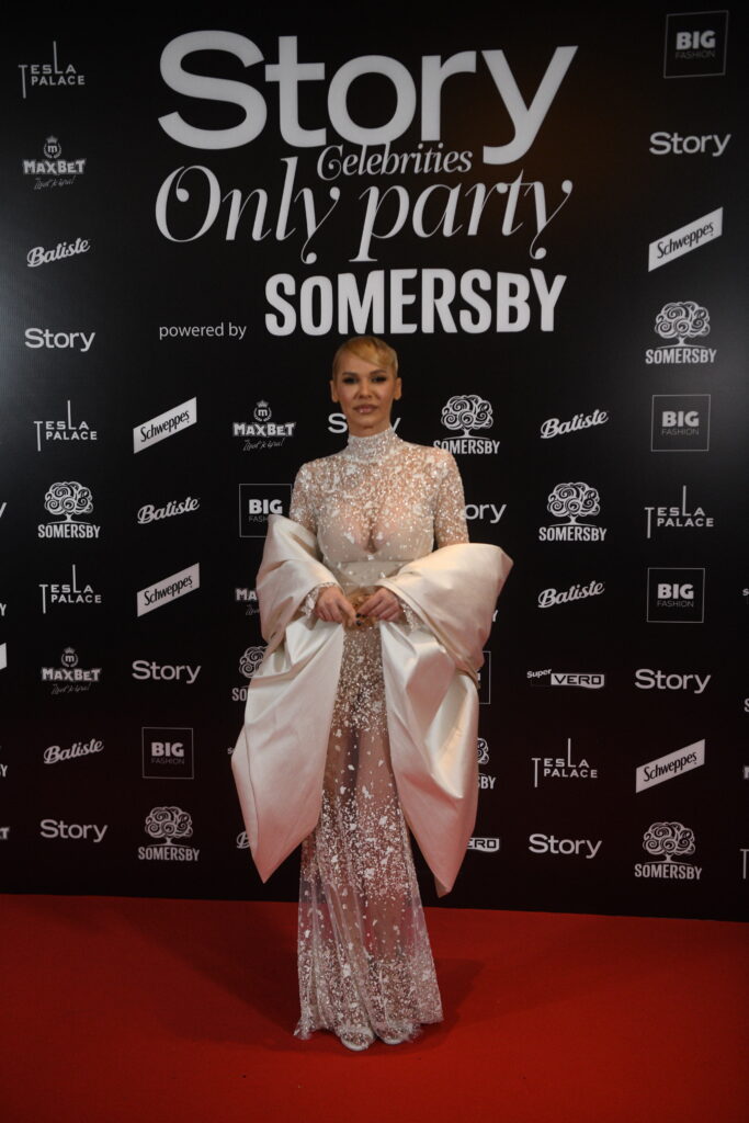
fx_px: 1310
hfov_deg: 31.9
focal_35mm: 42
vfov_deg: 46.4
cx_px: 374
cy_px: 562
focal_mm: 42
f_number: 3.2
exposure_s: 1/320
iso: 2500
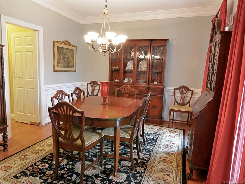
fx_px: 174
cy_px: 92
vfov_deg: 55.8
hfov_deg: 70.2
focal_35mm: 25
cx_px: 112
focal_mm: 15
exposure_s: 8
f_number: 18
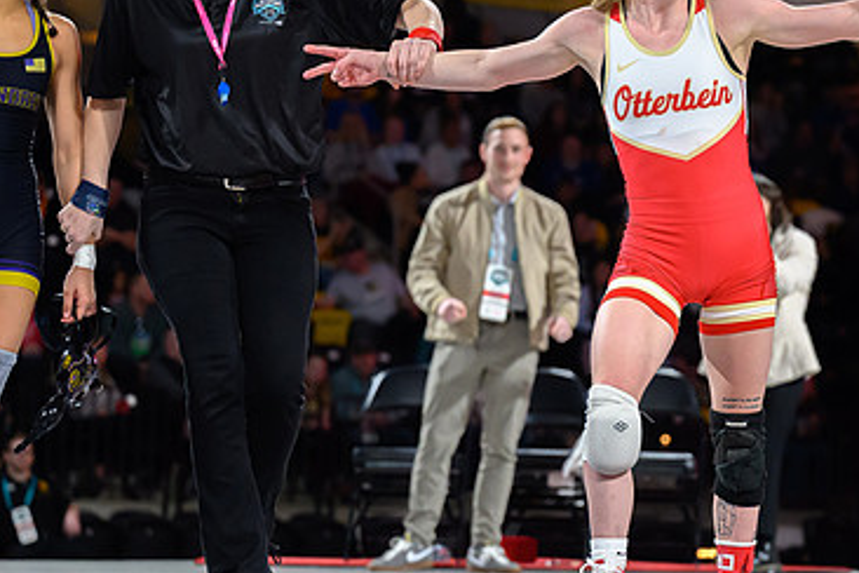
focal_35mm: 168
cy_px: 268
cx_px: 615
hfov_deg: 12.2
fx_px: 4008
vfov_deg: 8.2
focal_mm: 77
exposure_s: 1/800
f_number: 2.8
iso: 4500
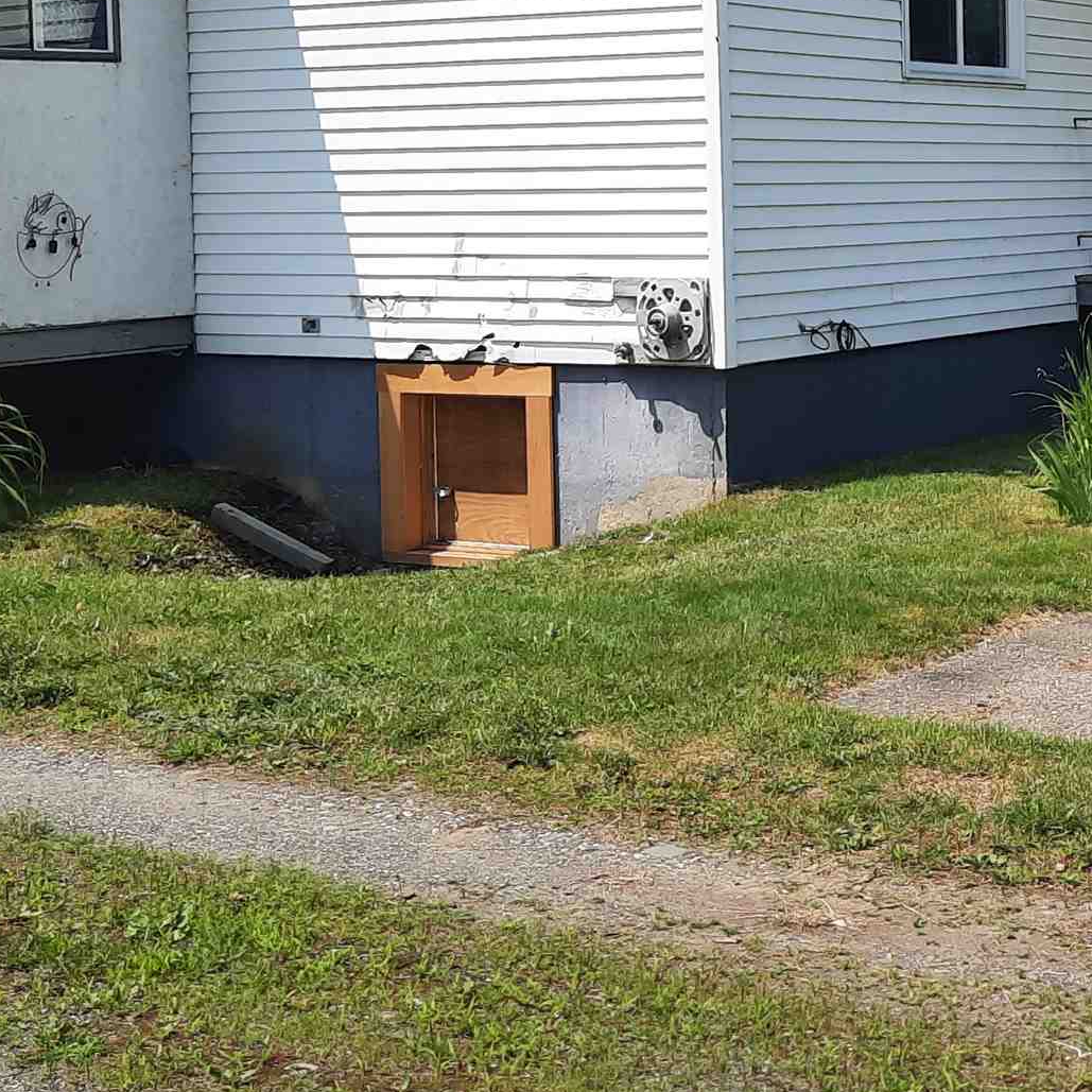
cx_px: 1111
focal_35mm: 66
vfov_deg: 25.6
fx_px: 2356
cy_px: 205
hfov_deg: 24.8
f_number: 2
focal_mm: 4.6
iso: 32
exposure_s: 1/1125
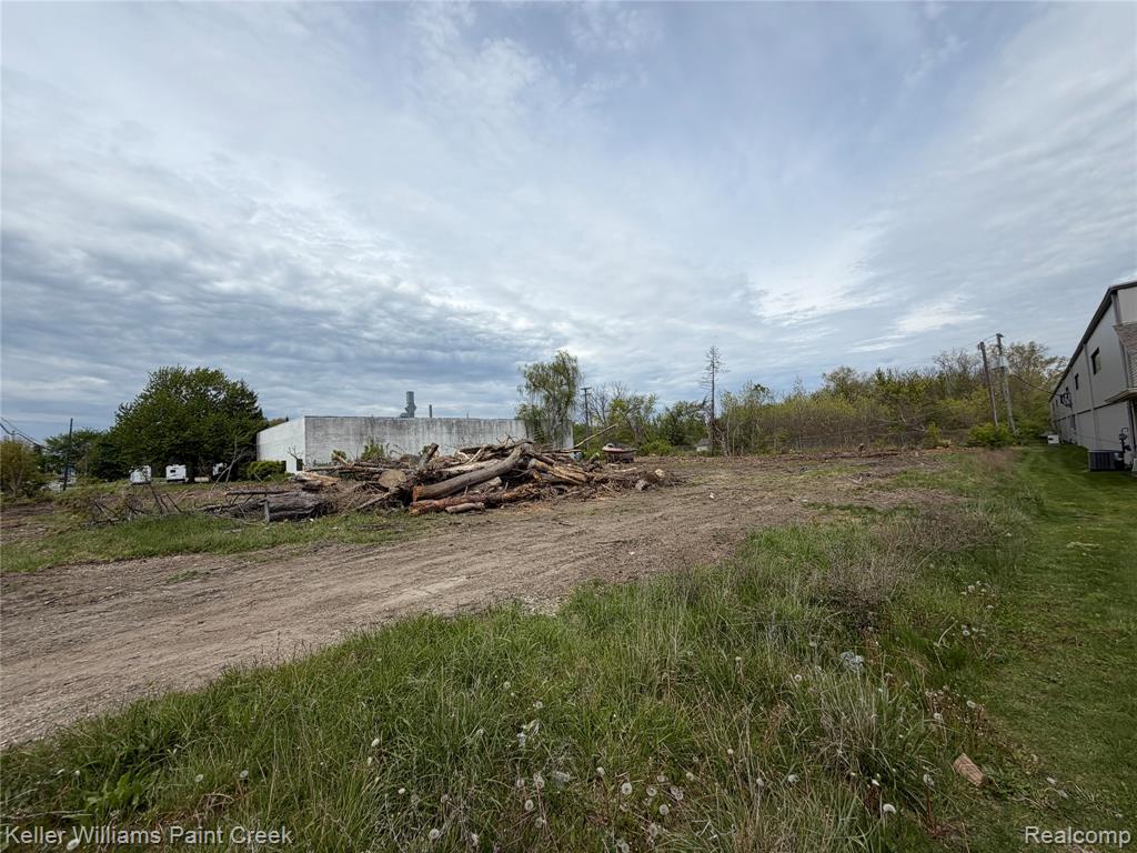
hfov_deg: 102.1
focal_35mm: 14
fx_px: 460
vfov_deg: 85.7
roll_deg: +0.1
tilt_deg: -0.4
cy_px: 426
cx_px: 568
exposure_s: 1/1431
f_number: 2.2
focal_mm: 2.22
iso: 20
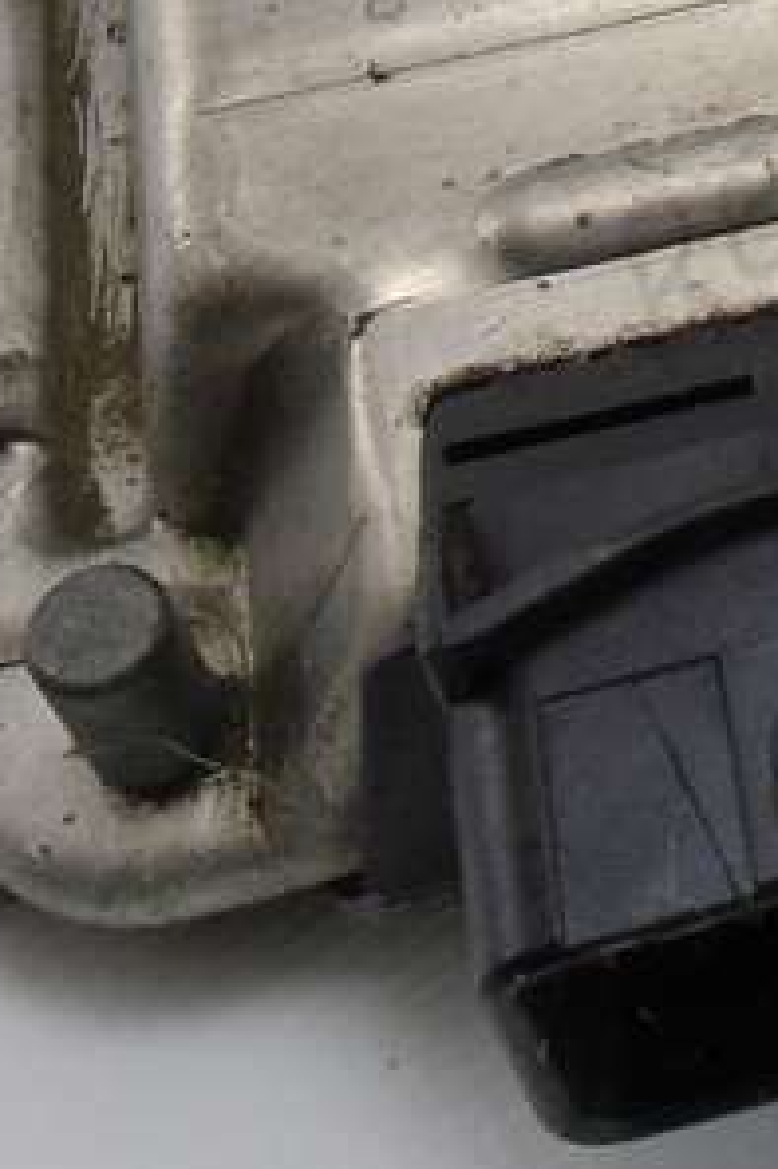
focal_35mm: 100
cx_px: 1276
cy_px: -312
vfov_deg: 19.0
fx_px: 3245
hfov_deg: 12.7
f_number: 3.2
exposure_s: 1/125
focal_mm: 4.6
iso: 100
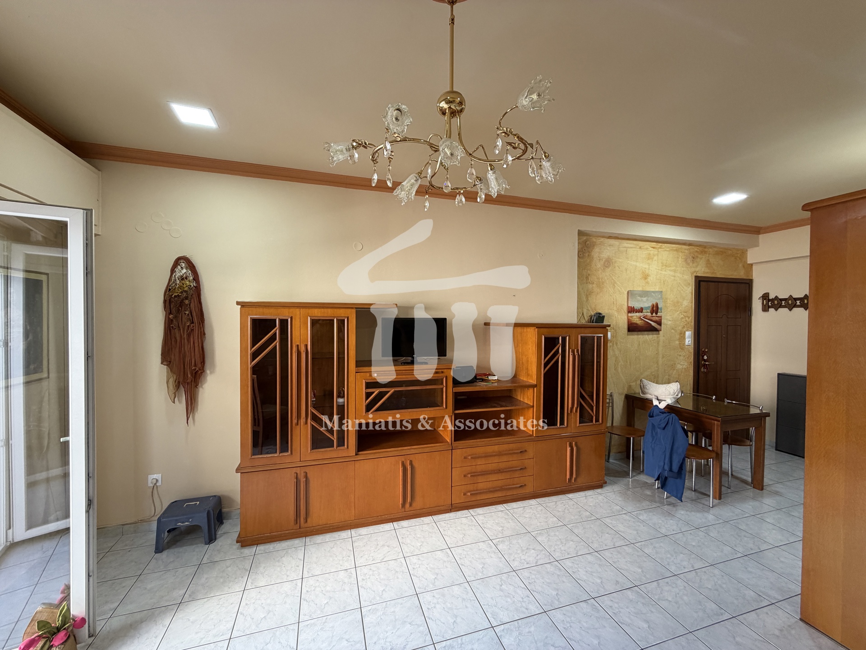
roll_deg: -0.3
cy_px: 325
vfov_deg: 85.7
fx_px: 350
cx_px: 433
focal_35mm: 14
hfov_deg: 102.1
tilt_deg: -1.1
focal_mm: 2.22
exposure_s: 1/100
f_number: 2.2
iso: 160
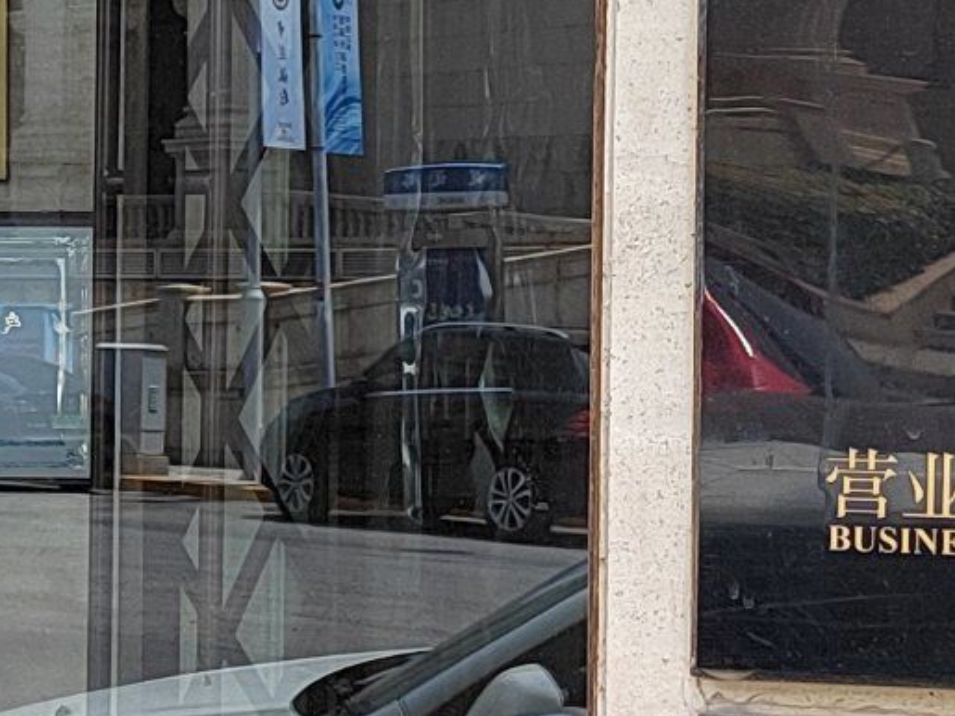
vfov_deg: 12.1
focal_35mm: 122
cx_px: 92
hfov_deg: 16.0
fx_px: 3365
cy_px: 358
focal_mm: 5.52
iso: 516
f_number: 1.9
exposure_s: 1/714
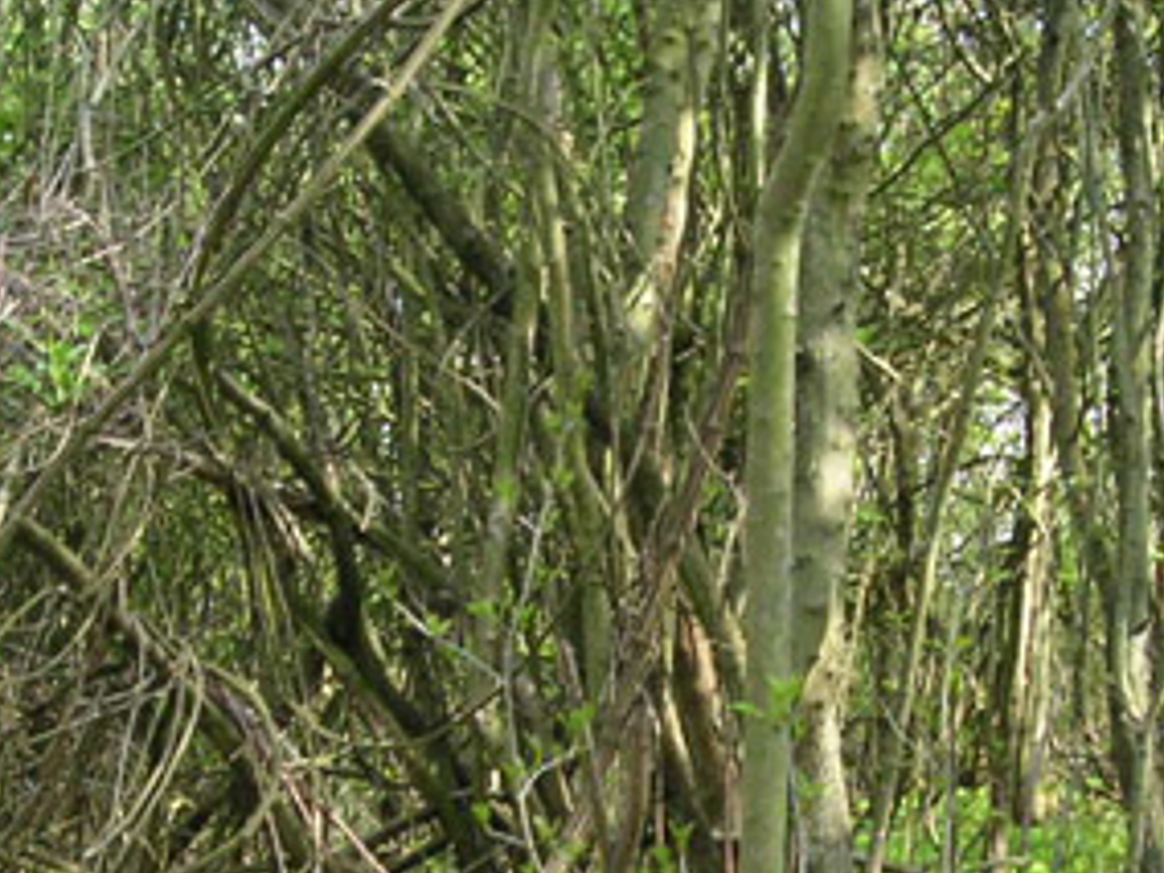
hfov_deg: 22.5
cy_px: 799
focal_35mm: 87
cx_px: 648
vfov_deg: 16.7
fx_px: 2925
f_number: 2.8
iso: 50
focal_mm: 6
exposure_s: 1/90
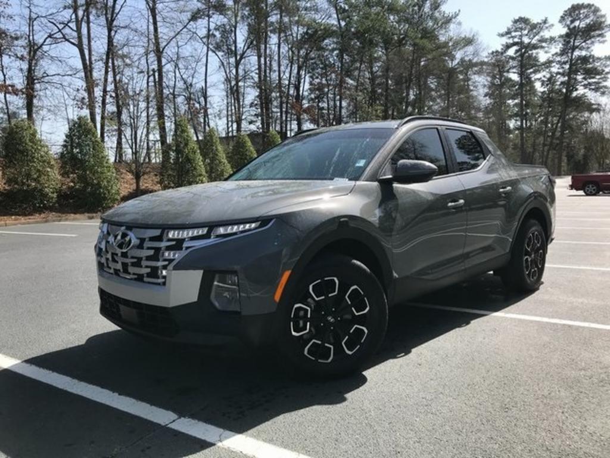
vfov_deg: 49.7
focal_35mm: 28
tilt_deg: -2.2
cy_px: 229
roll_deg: +2.1
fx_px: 493
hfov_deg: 63.4
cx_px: 305
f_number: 1.8
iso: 20
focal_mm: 3.99
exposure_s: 1/1546
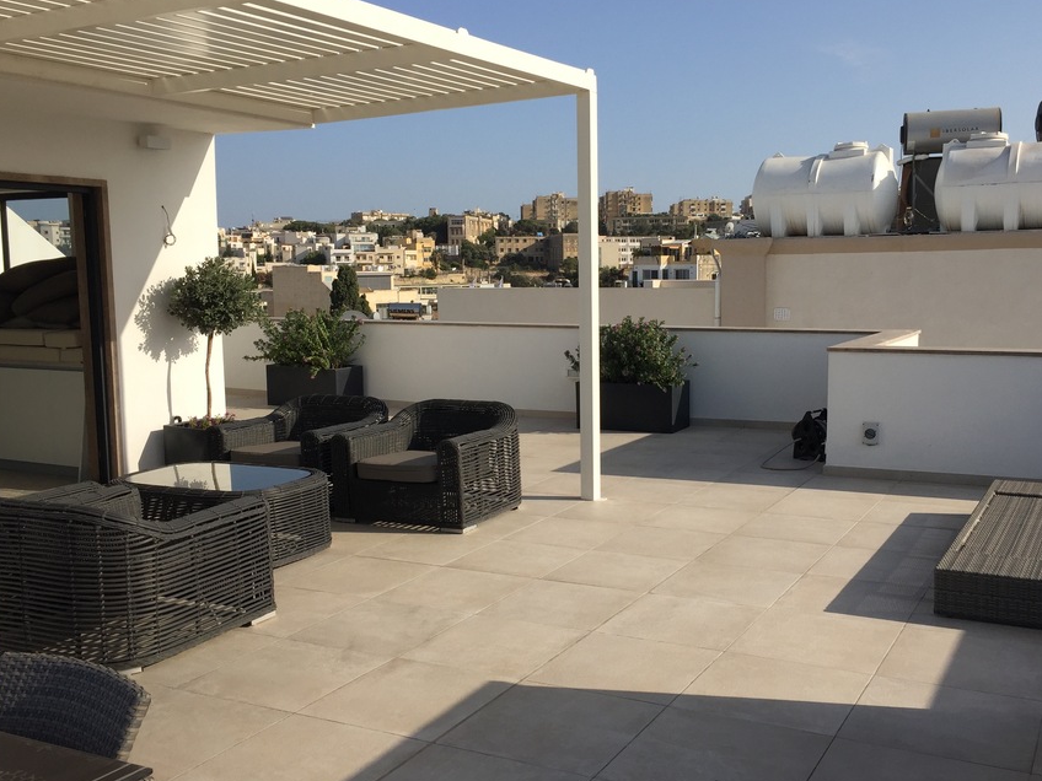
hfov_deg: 52.5
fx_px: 1054
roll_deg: -0.2
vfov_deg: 40.7
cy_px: 395
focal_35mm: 35
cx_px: 578
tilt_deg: -5.6
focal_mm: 4.15
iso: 32
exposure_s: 1/2083
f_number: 2.2
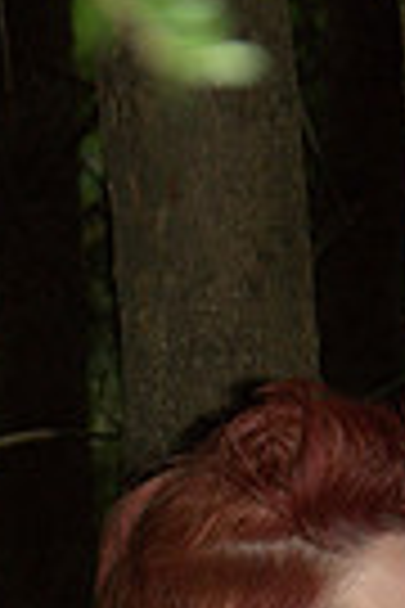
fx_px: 4652
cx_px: 394
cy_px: 878
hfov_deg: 5.0
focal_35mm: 276
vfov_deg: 7.4
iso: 800
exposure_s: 1/80
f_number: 7.1
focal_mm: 55
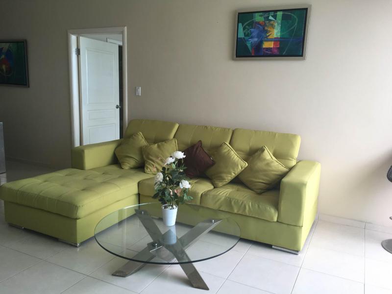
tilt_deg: -10.0
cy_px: 147
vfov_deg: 48.2
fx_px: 328
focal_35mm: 29
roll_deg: -1.2
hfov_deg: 61.7
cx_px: 196
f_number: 2.2
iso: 32
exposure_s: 1/120
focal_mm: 4.15
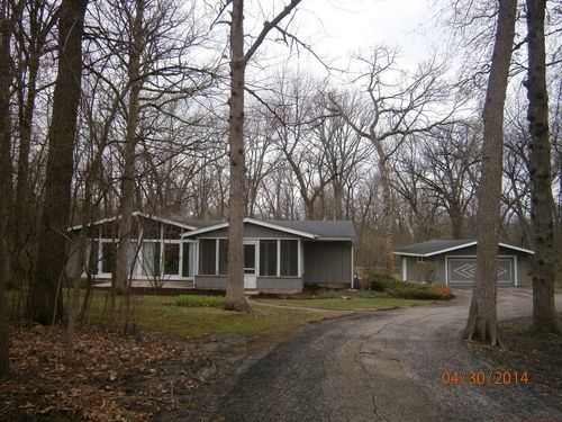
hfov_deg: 58.4
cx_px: 281
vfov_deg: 45.4
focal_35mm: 31
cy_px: 211
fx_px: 503
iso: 80
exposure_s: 1/640
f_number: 2.9
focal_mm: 5.5
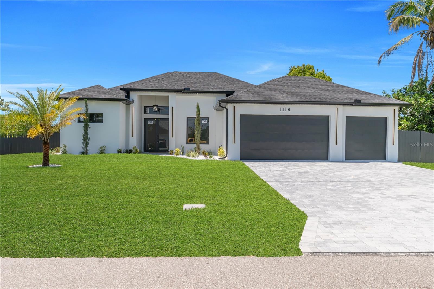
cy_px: 144
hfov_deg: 61.9
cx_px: 217
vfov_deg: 43.6
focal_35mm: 30
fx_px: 362
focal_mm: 20
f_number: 8
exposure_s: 1/400
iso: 100
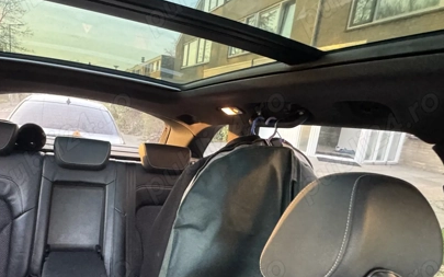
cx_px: 137
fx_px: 266
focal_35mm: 22
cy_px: 157
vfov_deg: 54.9
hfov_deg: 76.3
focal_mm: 2.22
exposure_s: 1/60
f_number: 2.2
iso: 1000
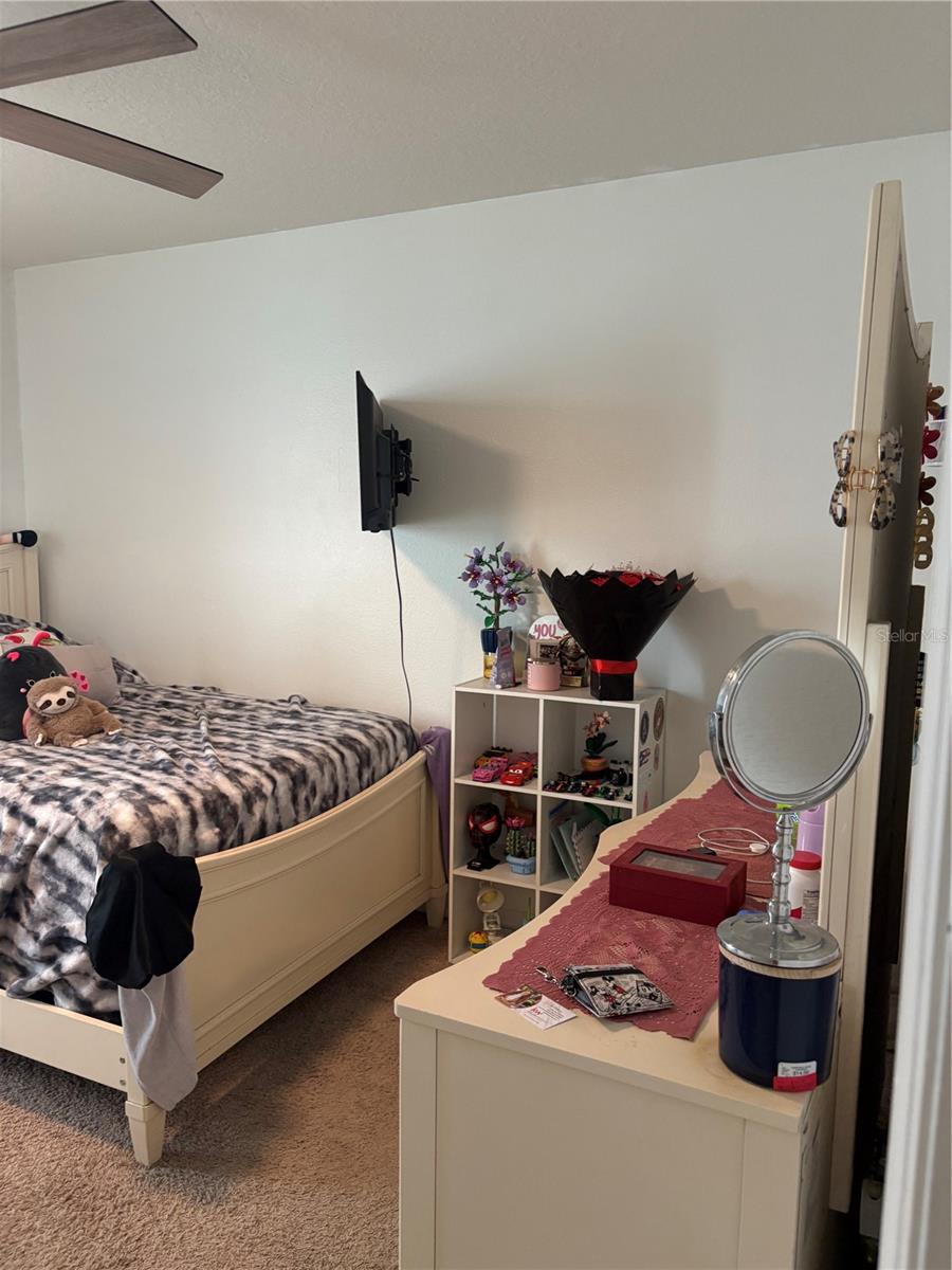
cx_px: 476
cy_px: 635
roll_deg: -1.4
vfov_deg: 67.3
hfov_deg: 53.1
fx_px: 953
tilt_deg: -6.5
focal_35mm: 26
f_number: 1.6
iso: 250
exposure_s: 1/120
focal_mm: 5.96
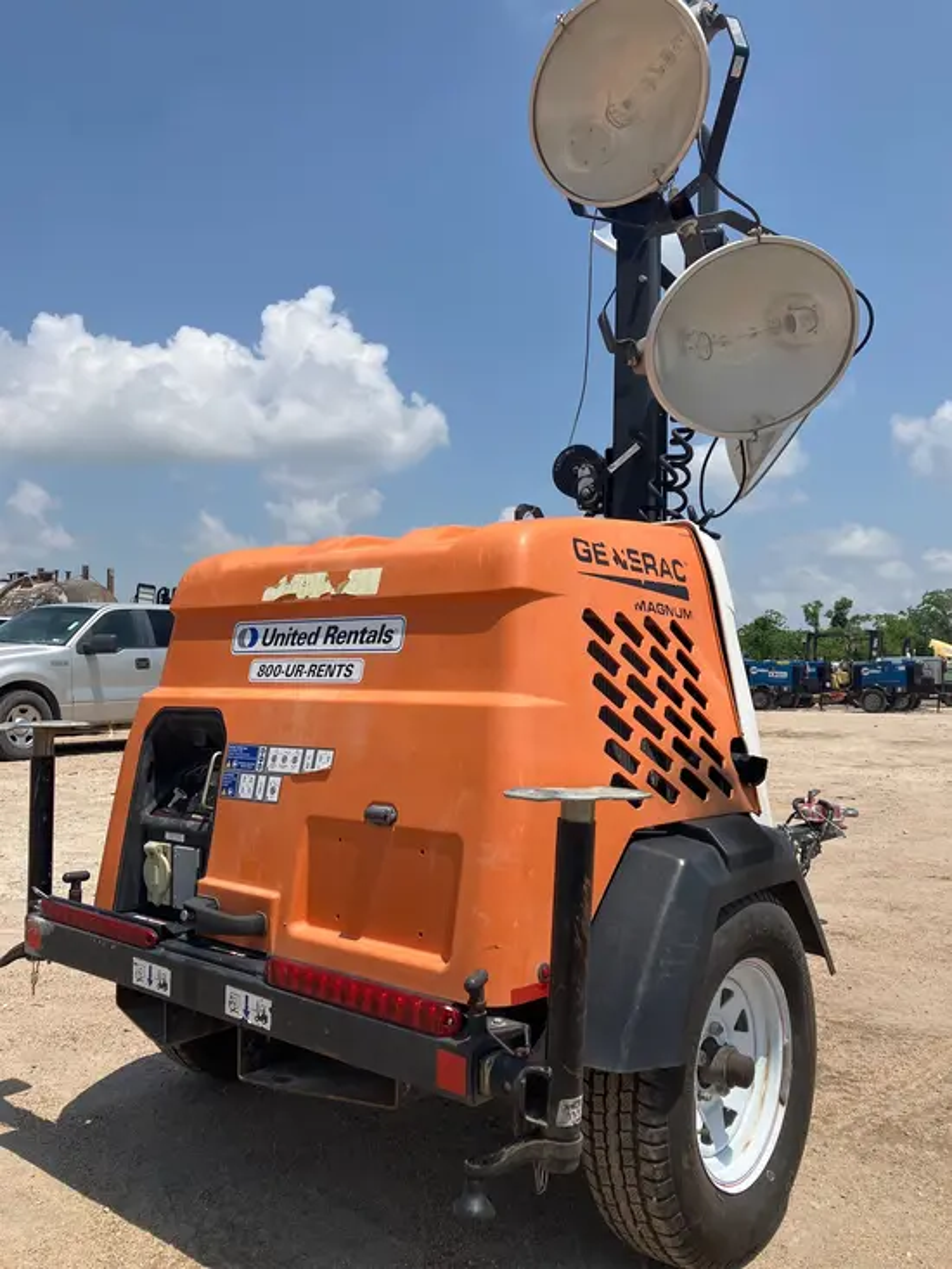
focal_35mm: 28
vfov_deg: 63.4
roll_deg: -0.7
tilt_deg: +4.7
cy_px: 634
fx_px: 1026
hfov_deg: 49.8
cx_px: 476
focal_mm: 3.99
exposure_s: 1/2857
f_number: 1.8
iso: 32
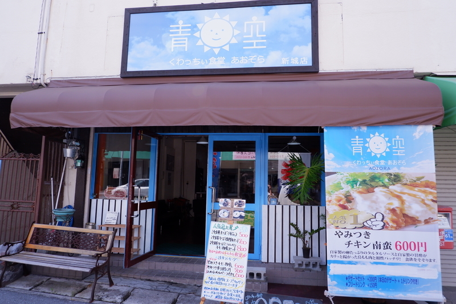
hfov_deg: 76.1
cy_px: 152
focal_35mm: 23
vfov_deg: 55.1
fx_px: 291
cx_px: 228
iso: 800
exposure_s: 1/400
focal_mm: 15
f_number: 8
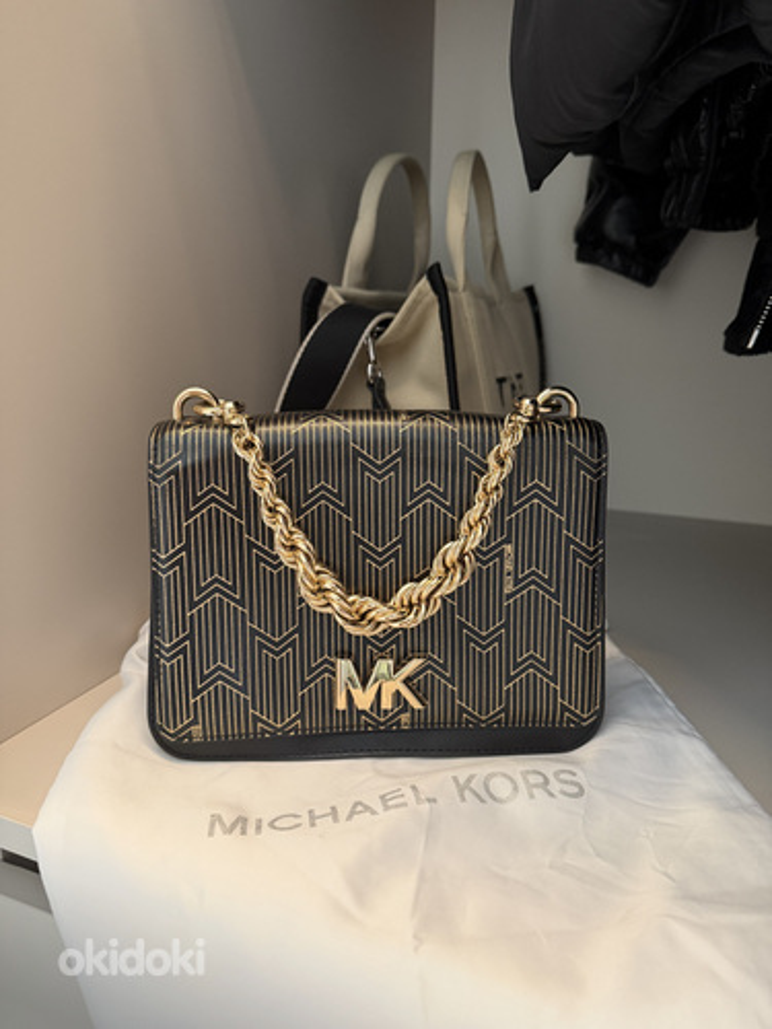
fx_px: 714
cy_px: 514
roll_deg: -1.0
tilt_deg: -14.1
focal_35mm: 24
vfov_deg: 71.6
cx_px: 386
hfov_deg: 56.8
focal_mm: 6.76
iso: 320
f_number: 1.78
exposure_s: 1/57
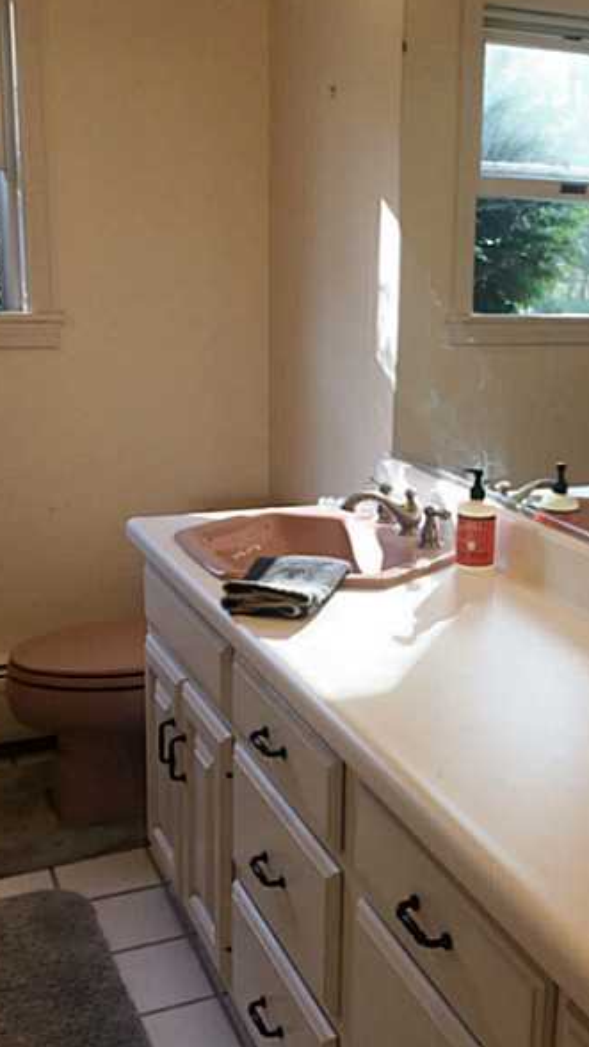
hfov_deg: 27.4
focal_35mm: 43
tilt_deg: -13.5
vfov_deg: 47.3
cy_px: 515
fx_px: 1193
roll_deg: -1.3
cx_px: 431
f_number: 2.2
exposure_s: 1/60
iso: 50
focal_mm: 4.15
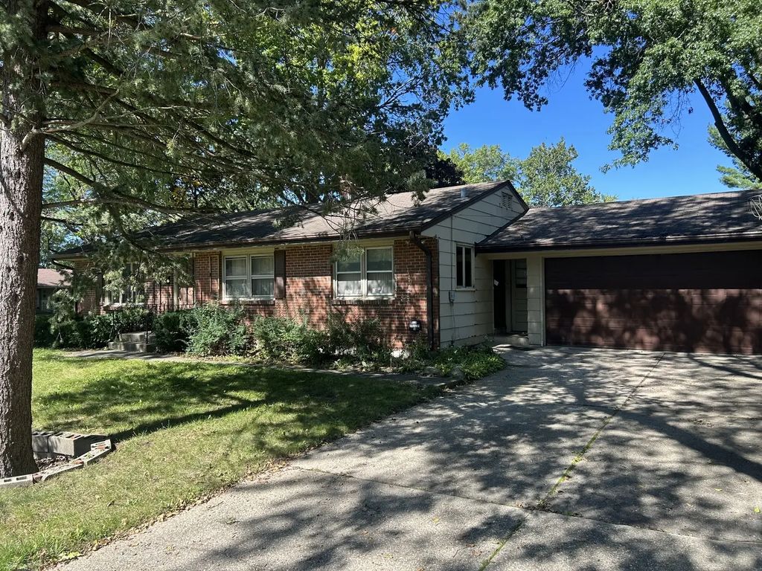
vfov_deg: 53.1
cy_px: 286
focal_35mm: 26
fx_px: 572
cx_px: 381
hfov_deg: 67.3
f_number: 1.5
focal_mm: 5.7
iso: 50
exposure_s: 1/1009
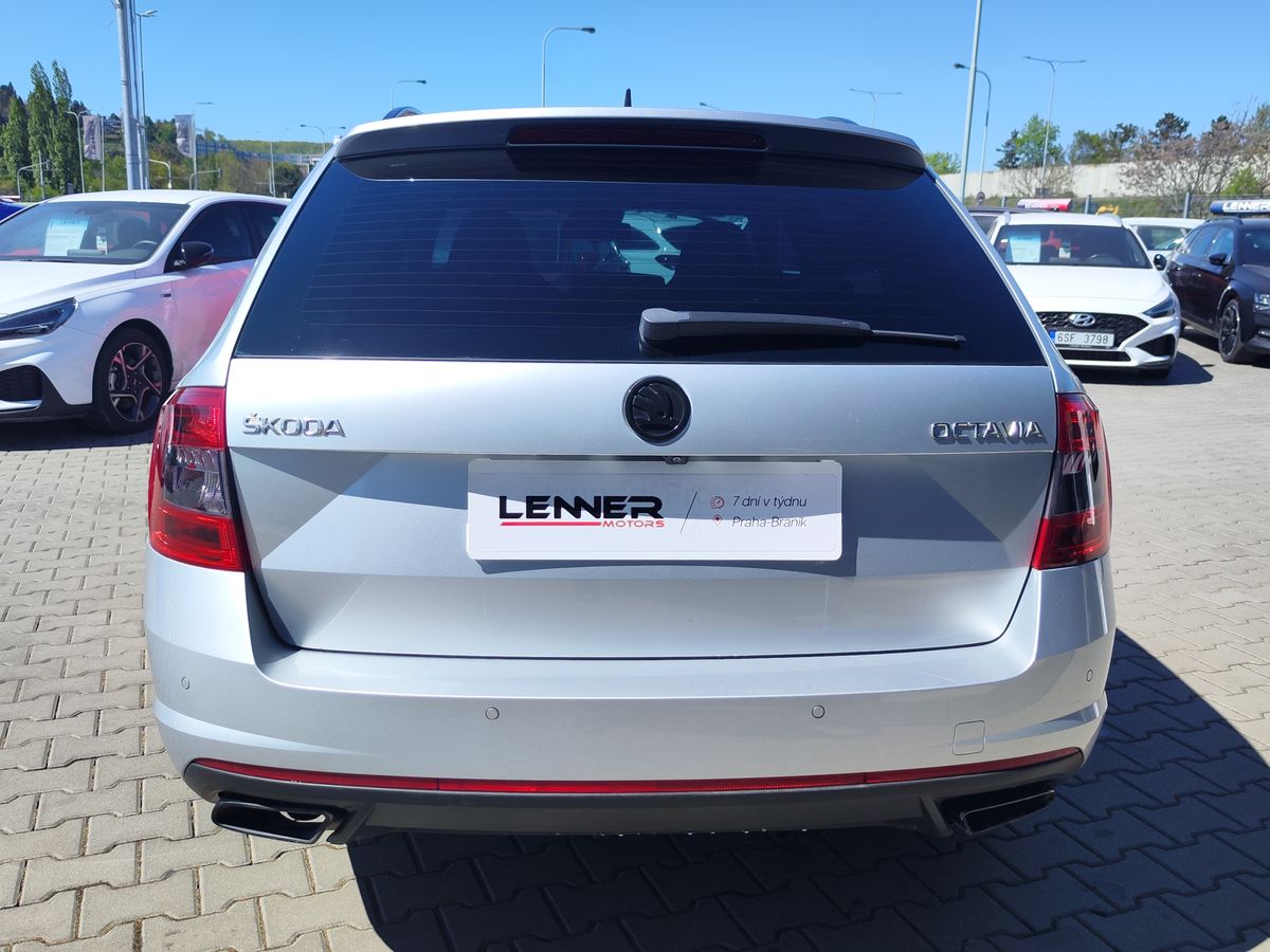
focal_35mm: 23
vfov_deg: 58.9
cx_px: 635
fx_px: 844
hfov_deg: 73.9
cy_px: 476
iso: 50
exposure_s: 1/1073
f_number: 1.69
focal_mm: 7.01
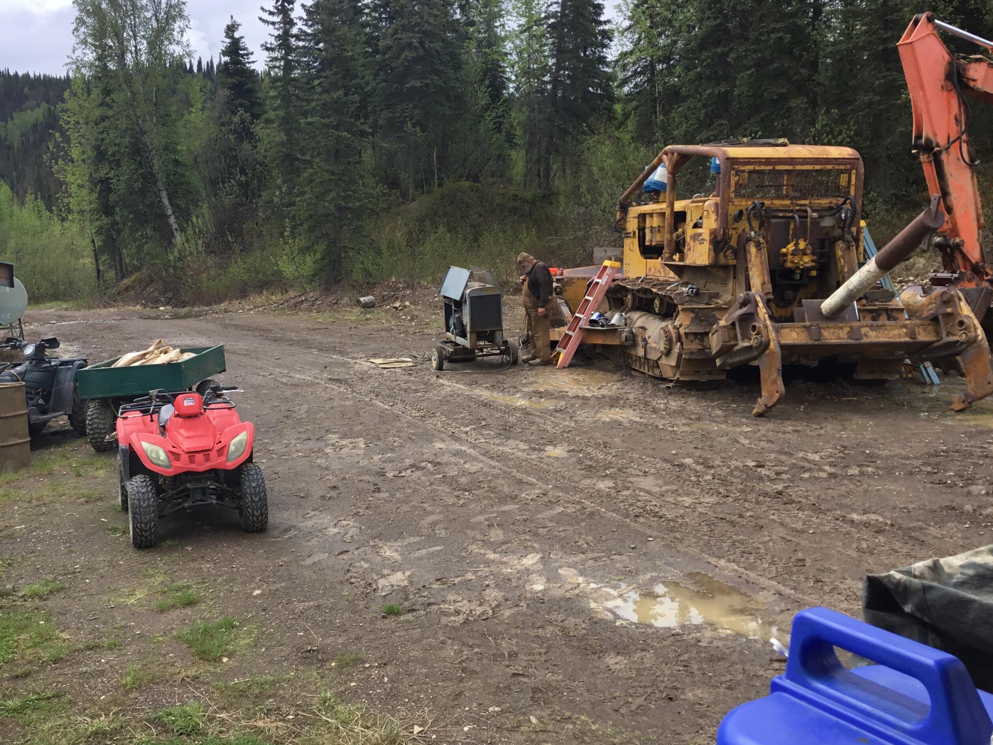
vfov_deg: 38.7
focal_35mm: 37
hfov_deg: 49.9
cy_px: 362
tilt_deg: -8.3
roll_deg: +3.8
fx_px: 1061
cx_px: 409
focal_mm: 3.3
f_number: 2.4
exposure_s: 1/488
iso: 25
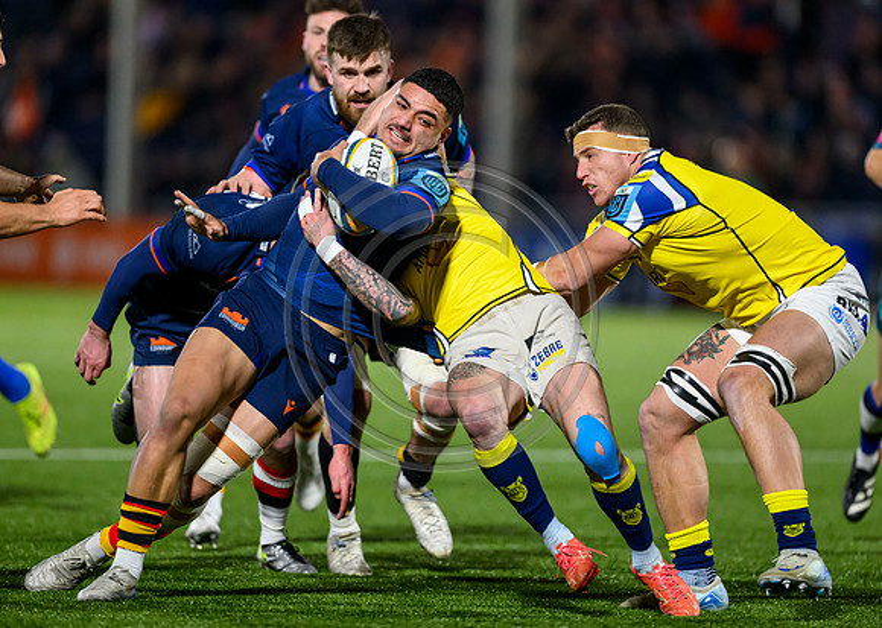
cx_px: 410
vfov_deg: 3.4
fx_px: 10477
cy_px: 314
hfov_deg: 4.8
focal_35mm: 419
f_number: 3.2
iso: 5000
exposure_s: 1/1250
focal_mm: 400
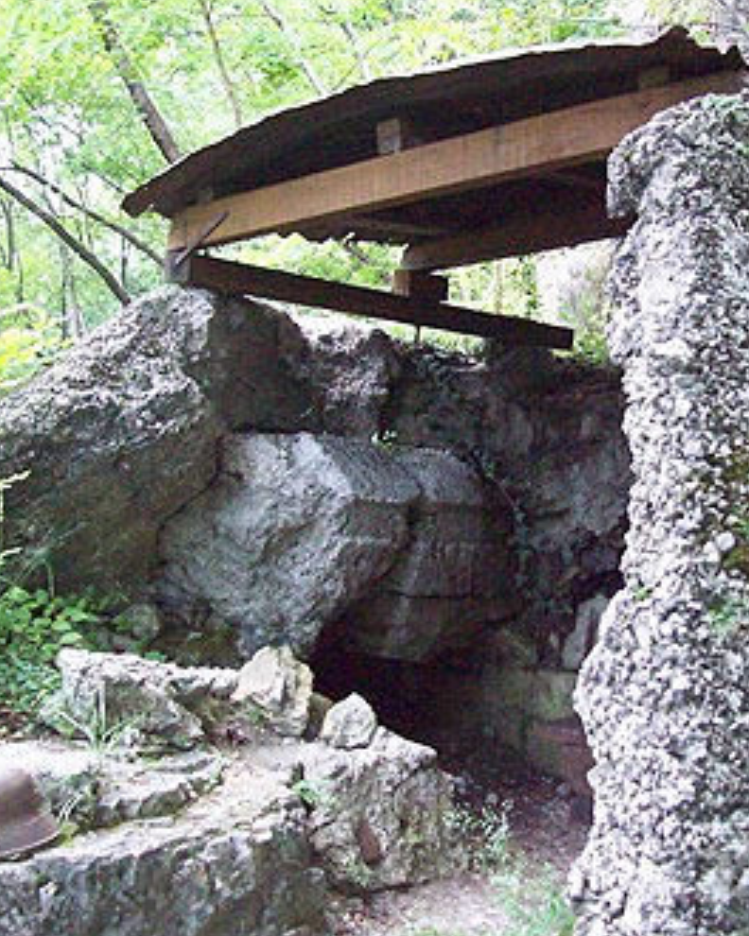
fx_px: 1330
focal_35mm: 48
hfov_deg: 31.3
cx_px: 485
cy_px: 465
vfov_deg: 38.8
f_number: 2.7
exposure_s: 1/128
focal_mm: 6
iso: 598
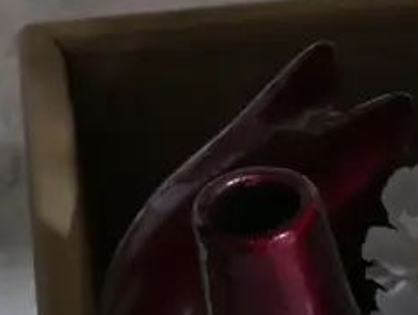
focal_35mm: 257
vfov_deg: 5.7
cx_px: 806
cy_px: 566
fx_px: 3108
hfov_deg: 7.4
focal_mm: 30
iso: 3200
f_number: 6.3
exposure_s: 1/40
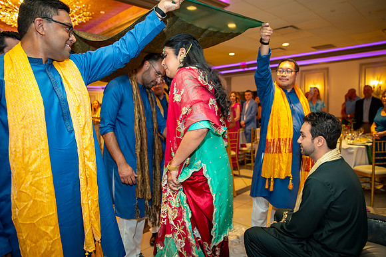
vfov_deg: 50.7
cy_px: 127
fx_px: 272
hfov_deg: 70.7
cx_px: 192
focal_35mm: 25
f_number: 2.8
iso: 1000
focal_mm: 24
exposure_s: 1/60
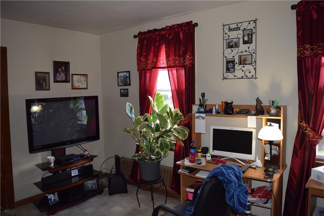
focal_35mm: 27
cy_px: 108
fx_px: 243
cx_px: 162
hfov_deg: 67.4
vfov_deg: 47.9
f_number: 4
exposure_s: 1/60
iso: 800
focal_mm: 18
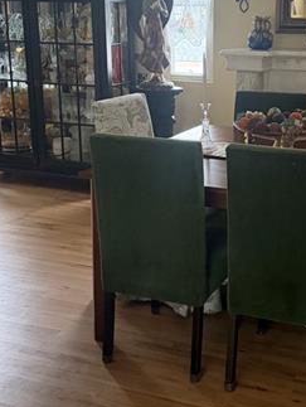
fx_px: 671
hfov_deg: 25.5
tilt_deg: -15.2
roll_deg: -0.7
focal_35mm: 57
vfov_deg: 33.7
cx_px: 212
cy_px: 189
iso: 800
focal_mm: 6.76
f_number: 1.78
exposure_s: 1/60
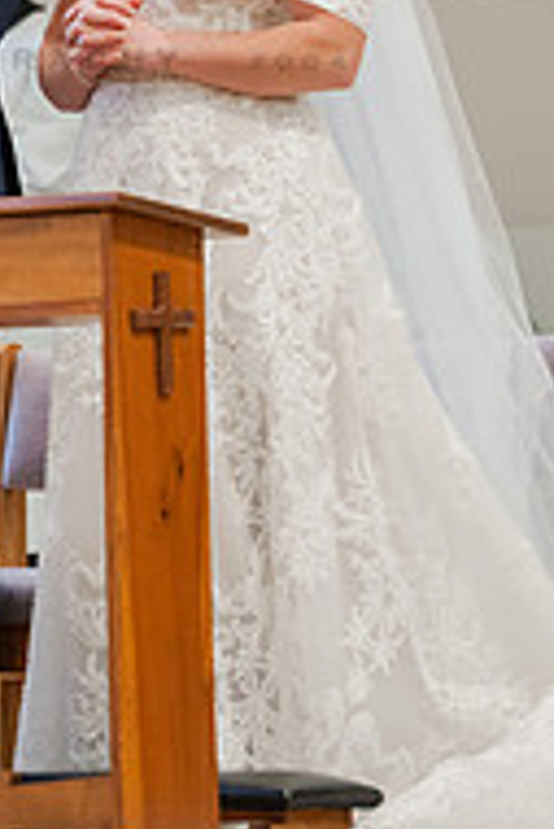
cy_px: 17
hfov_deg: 3.0
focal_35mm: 461
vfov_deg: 4.5
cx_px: -13
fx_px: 10621
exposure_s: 1/125
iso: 1600
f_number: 5.3
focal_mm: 195
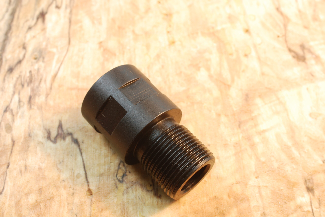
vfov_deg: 22.7
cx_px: 162
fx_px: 542
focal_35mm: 60
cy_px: 108
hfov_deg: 33.4
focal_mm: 40
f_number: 22
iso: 200
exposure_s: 1/5
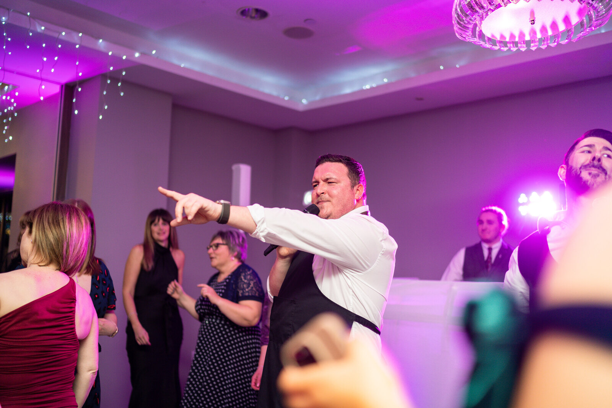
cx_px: 306
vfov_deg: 37.9
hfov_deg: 54.4
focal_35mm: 35
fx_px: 595
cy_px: 204
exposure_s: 1/200
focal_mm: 35
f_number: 1.4
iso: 400
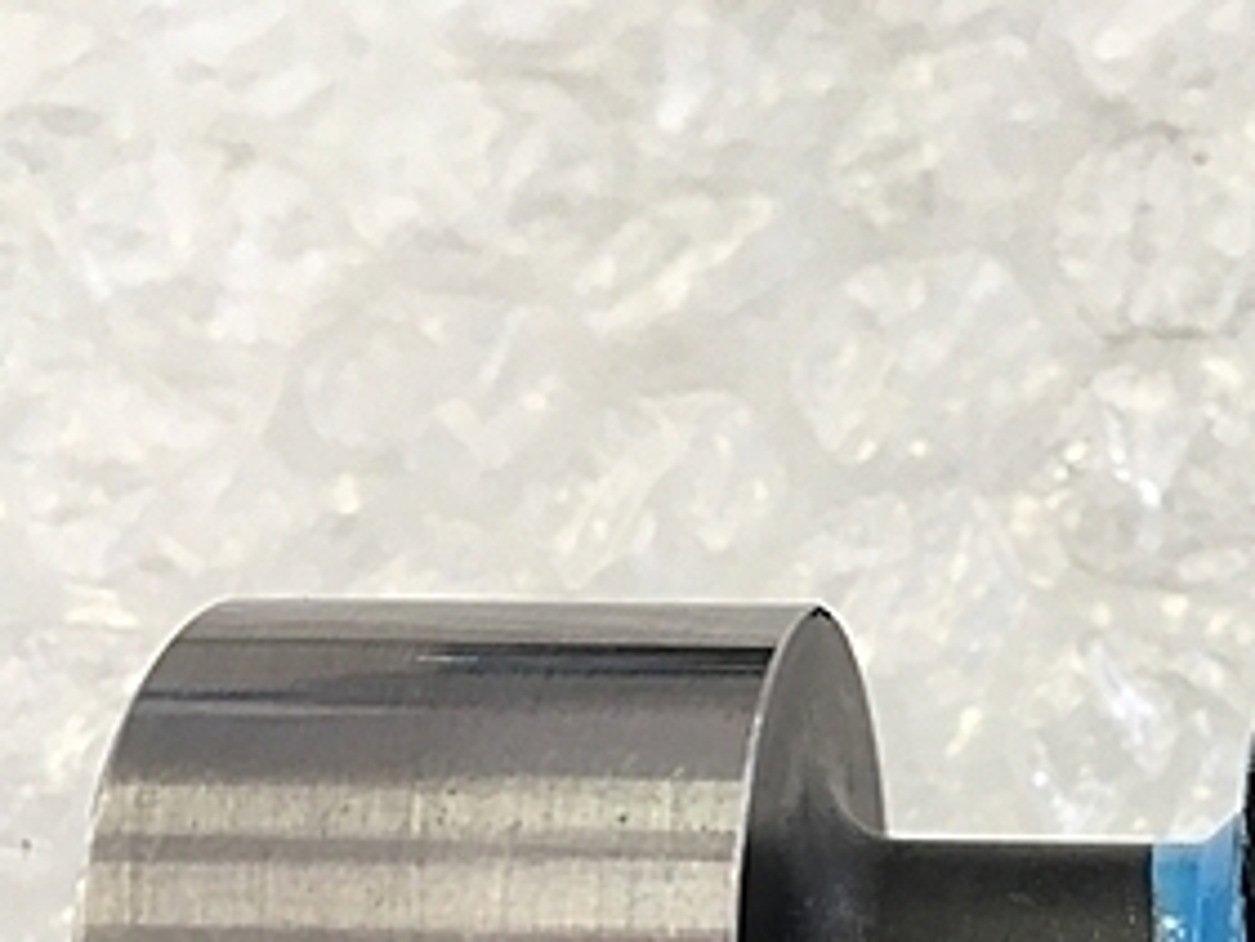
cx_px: 1215
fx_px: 2394
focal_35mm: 66
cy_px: 1000
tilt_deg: -62.5
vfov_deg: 21.3
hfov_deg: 27.9
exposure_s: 1/30
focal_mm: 4.15
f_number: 2.2
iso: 25
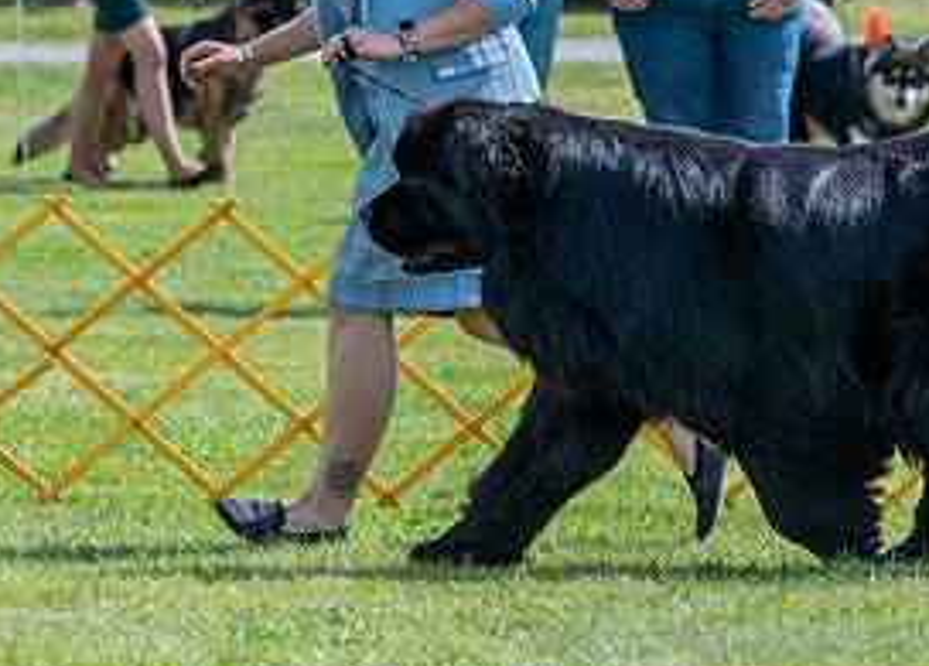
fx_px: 9035
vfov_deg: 4.2
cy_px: -63
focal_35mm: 342
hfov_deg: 5.9
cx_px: 459
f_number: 5
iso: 400
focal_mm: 129
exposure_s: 1/1600
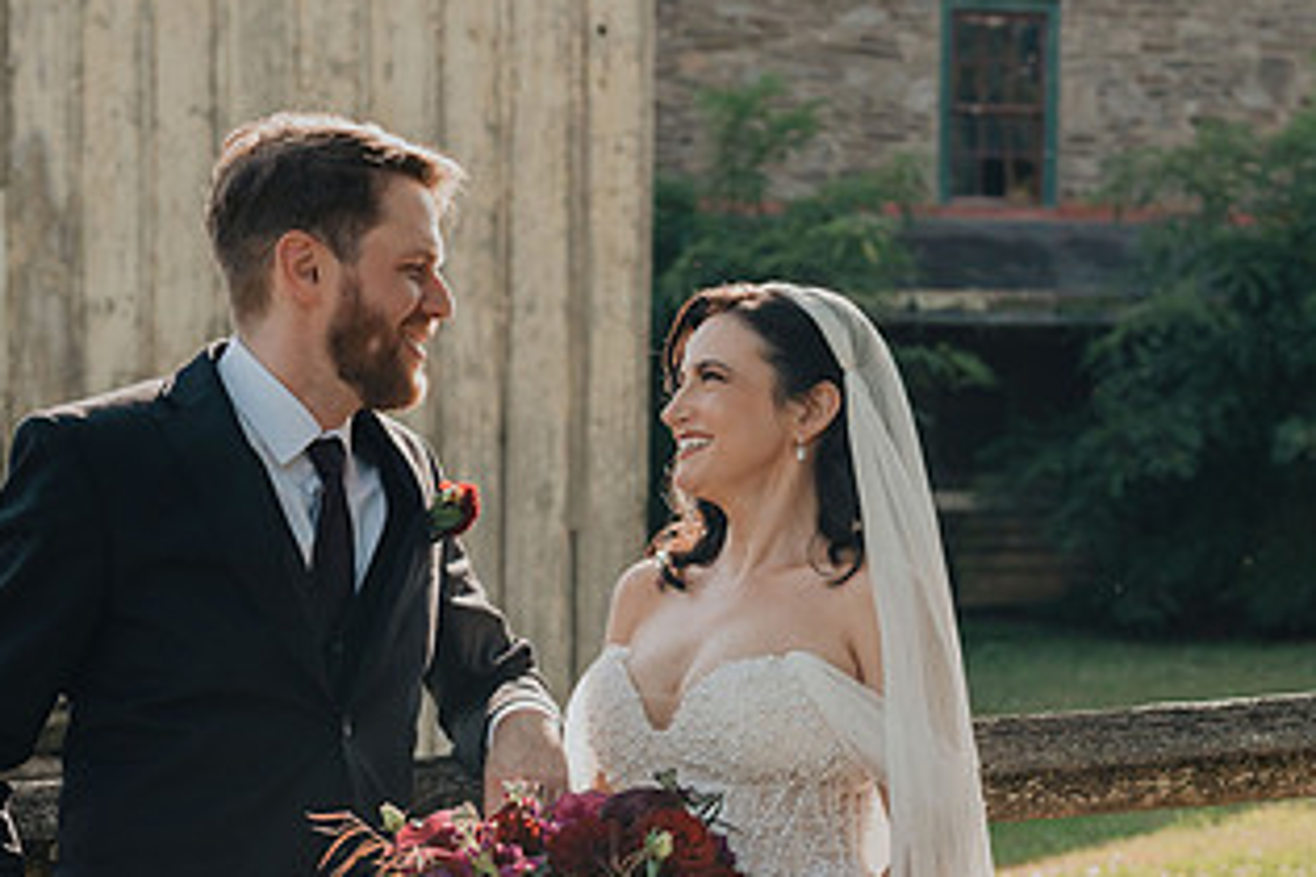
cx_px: 702
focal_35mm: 92
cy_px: 637
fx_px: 3363
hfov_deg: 22.1
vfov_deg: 14.8
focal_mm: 50
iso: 400
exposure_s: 1/800
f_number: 4
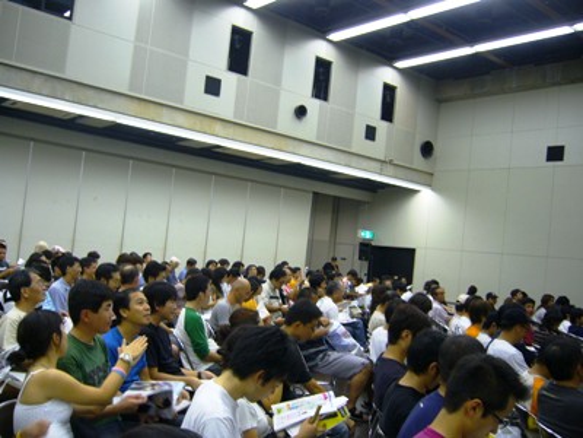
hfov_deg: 52.6
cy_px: 219
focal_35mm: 35
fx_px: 589
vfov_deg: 40.7
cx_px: 292
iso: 100
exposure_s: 1/20
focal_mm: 5.8
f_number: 2.8
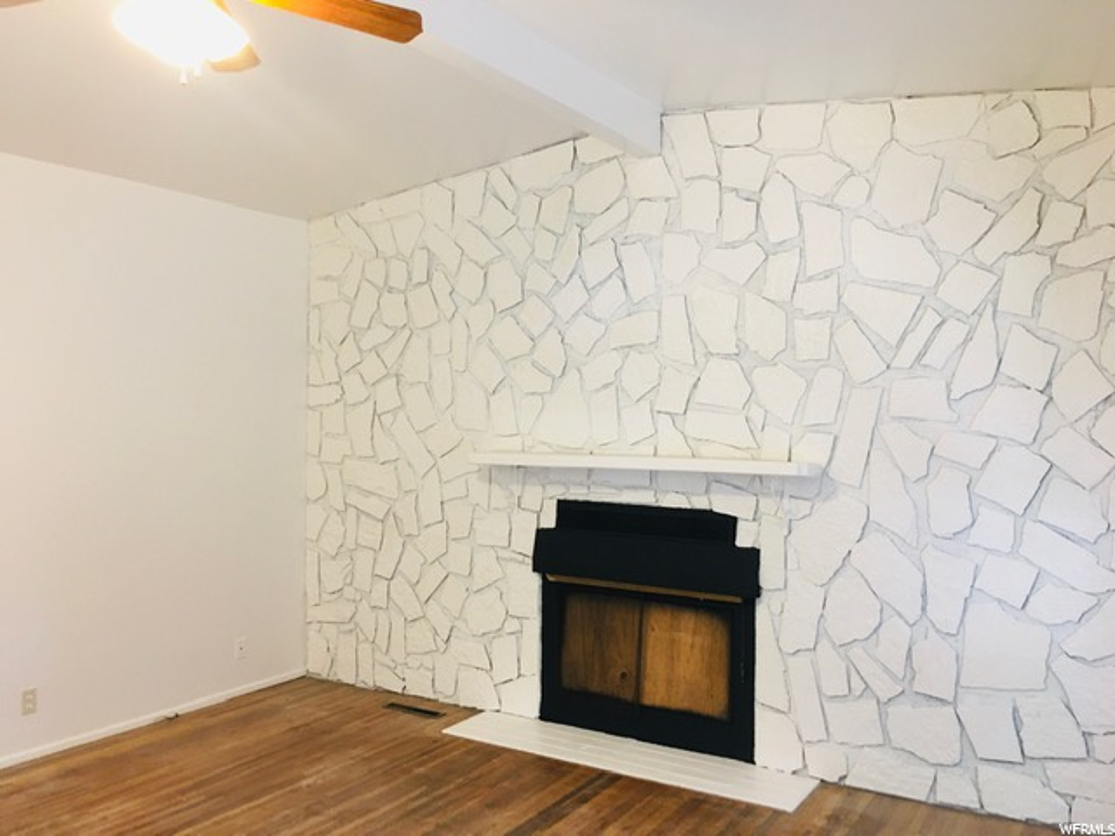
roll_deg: +0.3
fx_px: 934
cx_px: 558
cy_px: 418
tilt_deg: -0.7
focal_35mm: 29
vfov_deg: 48.2
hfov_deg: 61.7
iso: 80
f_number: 2.2
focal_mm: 4.15
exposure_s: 1/30
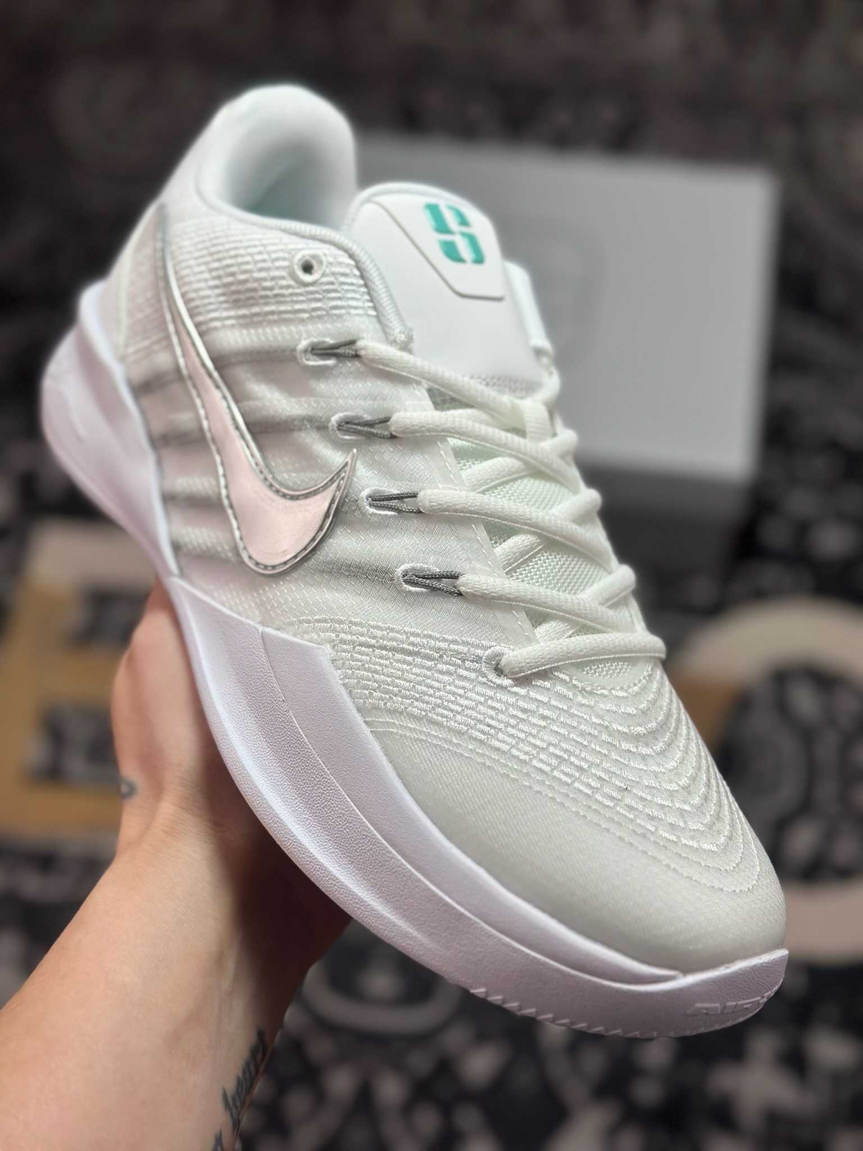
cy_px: 576
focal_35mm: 48
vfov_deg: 39.7
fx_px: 1596
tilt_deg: -58.0
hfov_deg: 30.3
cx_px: 432
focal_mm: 6.86
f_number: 1.78
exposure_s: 1/2252
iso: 80
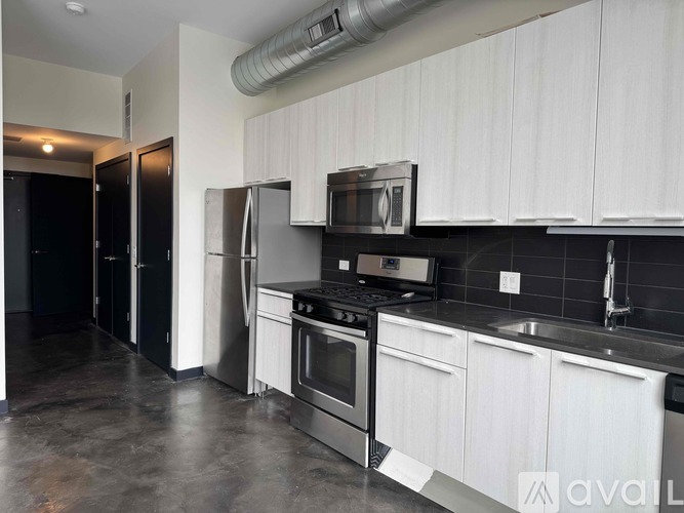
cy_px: 256
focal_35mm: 24
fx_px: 474
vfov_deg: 56.8
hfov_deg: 71.6
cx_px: 342
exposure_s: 1/121
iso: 80
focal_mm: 6.76
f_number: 1.78
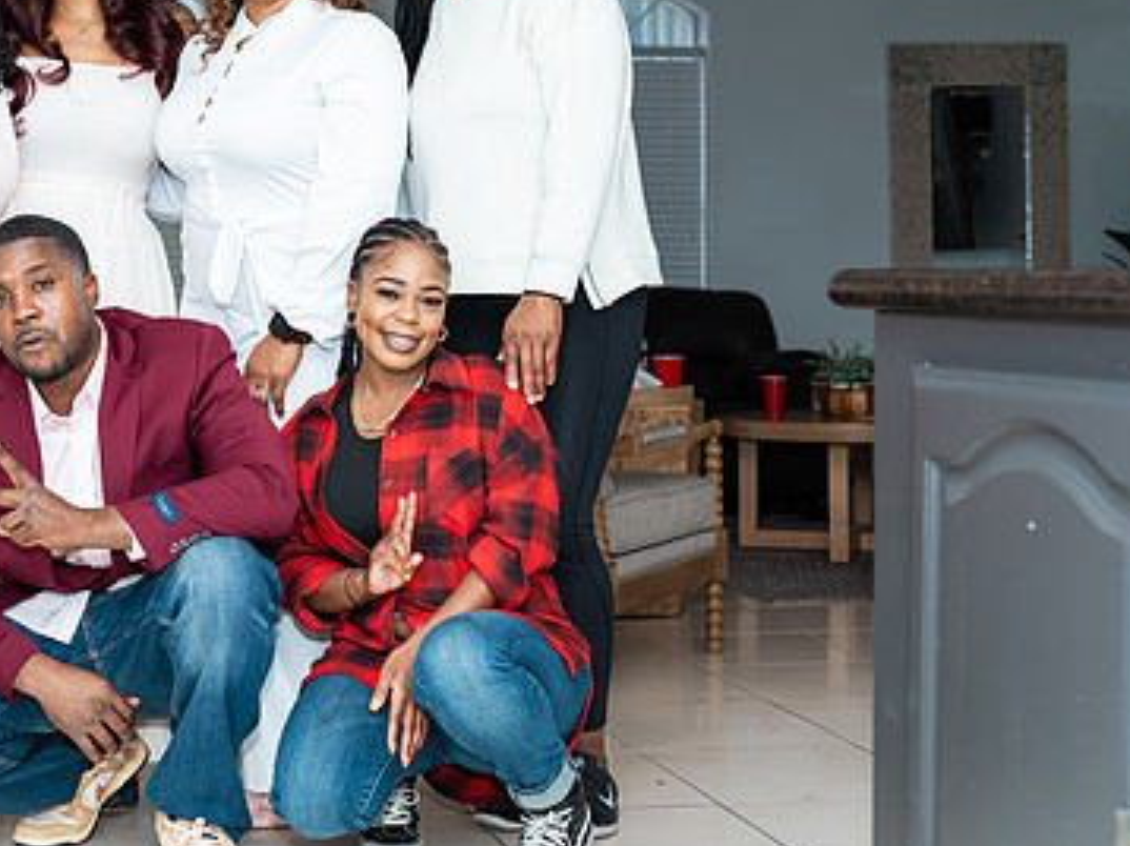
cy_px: 314
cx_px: 275
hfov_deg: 29.8
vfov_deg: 22.8
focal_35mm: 64
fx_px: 2088
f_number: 3.5
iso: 800
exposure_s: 1/250
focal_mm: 40
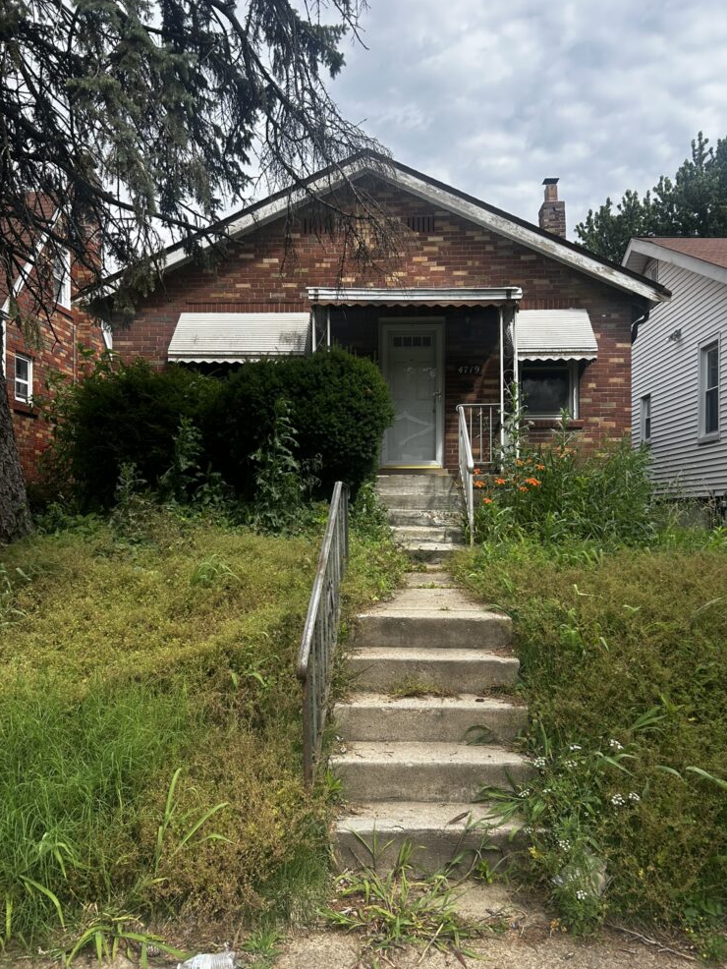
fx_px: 756
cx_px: 371
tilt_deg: +4.8
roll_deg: -2.4
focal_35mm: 27
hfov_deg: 51.4
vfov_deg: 65.3
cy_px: 493
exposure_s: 1/2632
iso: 50
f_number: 1.5
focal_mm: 5.7
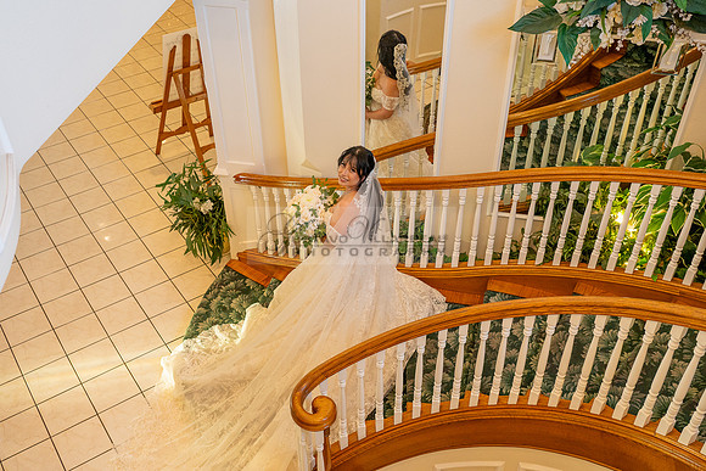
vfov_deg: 36.0
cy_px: 236
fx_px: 726
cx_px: 353
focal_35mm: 37
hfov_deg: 51.9
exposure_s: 1/200
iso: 1250
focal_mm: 37
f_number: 4
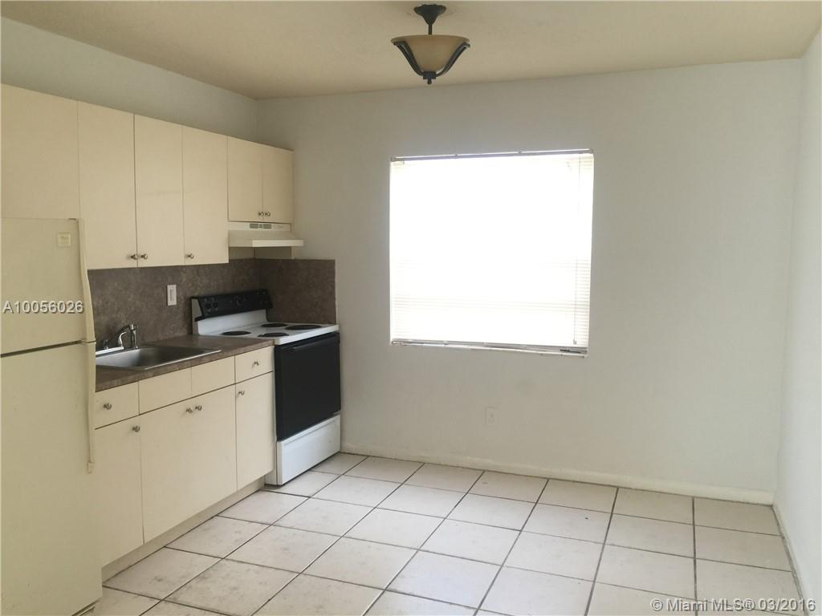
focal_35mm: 29
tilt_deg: -4.8
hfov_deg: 61.7
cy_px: 308
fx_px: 689
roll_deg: -1.1
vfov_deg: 48.2
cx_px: 411
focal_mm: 4.15
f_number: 2.2
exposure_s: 1/40
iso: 40
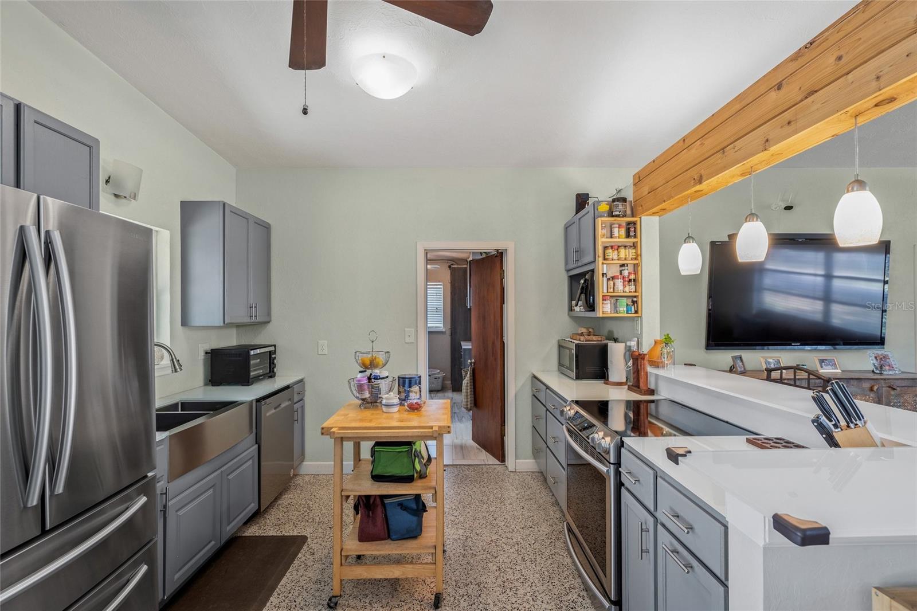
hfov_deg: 96.7
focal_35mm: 16
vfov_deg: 73.7
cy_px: 306
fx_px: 407
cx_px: 458
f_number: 6.3
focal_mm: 16
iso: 250
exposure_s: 1/1.25
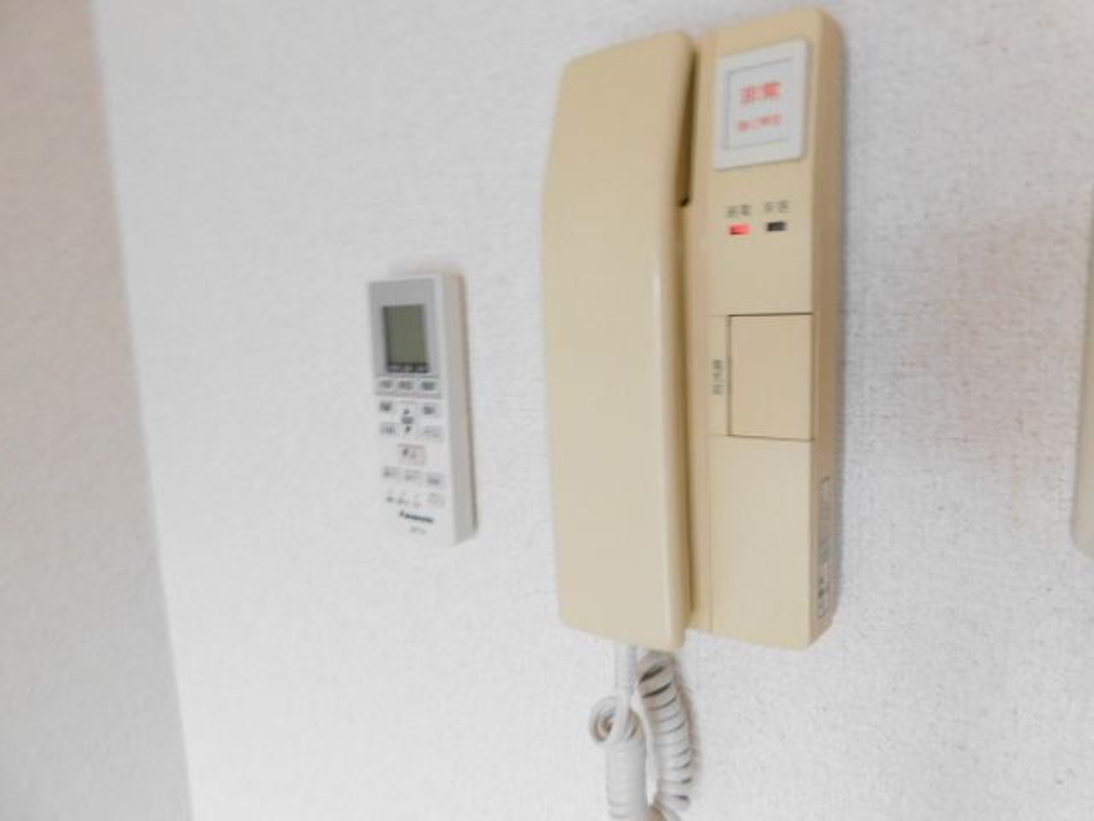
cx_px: 547
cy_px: 410
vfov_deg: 58.9
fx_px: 727
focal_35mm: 23
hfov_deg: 73.9
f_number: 3
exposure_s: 1/13
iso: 400
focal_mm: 4
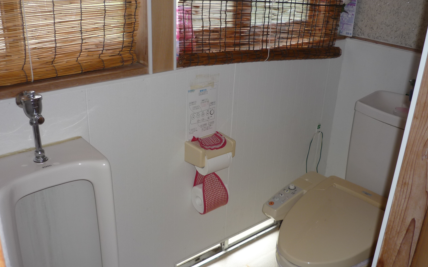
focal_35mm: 36
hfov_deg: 54.0
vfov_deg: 35.3
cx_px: 213
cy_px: 140
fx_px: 420
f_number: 2.8
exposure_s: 1/30
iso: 100
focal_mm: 5.5
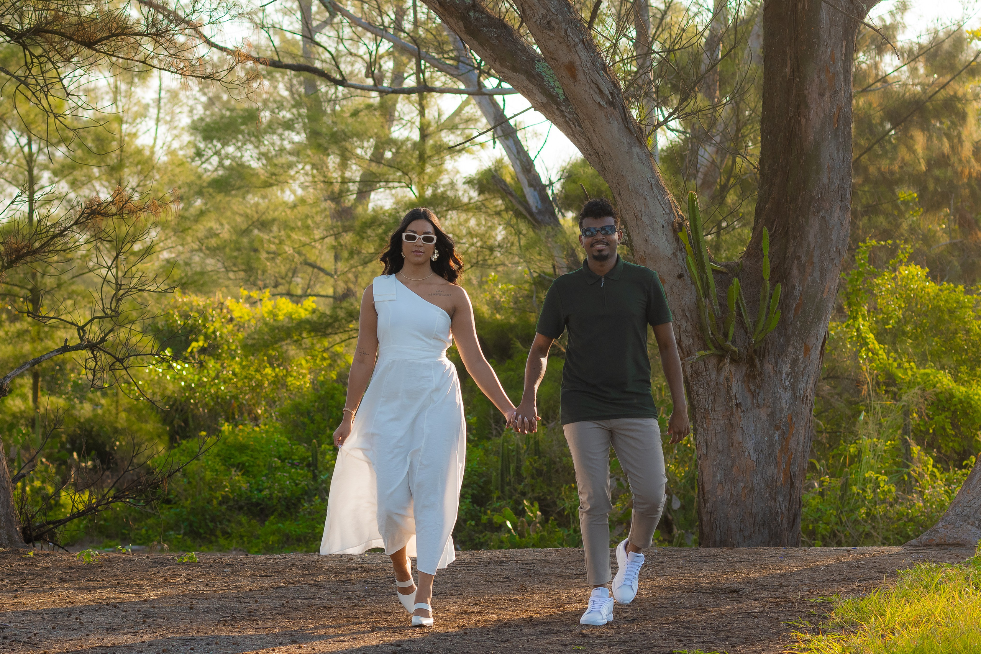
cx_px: 490
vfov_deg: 10.7
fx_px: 3504
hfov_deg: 15.9
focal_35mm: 129
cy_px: 327
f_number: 5.6
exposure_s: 1/320
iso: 250
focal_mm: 85
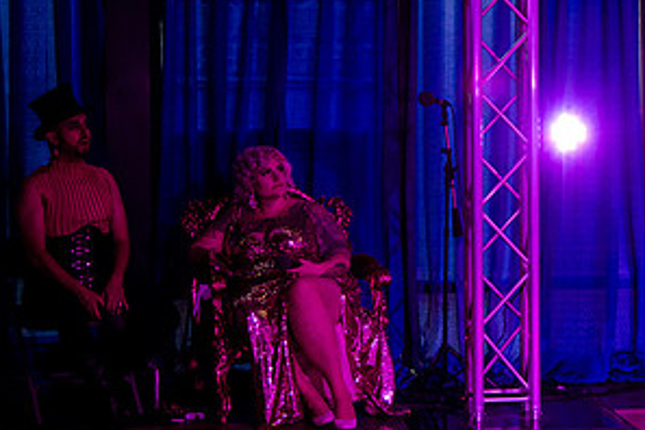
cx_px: 514
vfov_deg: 10.1
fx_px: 2419
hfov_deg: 15.1
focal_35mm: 135
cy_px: 101
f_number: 4
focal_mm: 58
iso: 2500
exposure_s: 1/320
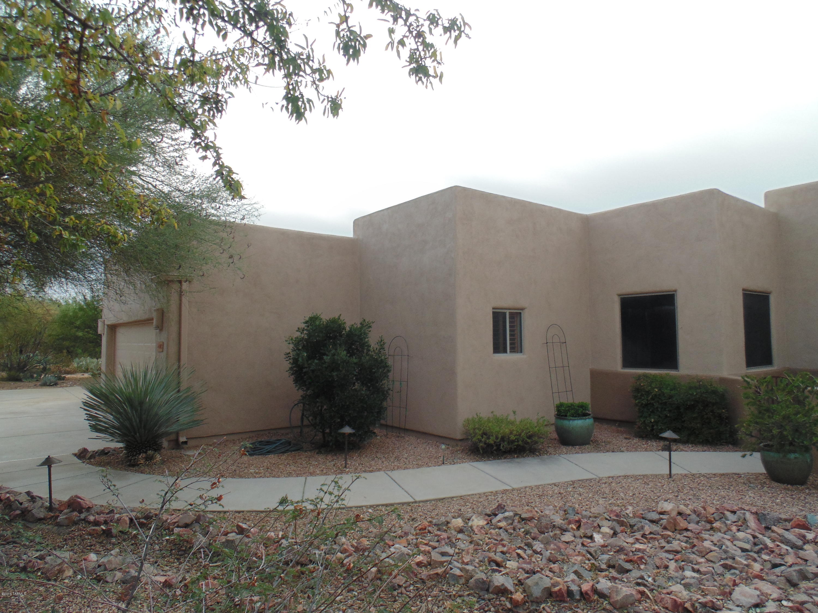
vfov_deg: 61.1
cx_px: 409
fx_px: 520
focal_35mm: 22
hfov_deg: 76.4
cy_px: 306
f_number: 3.1
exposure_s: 1/160
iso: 80
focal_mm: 4
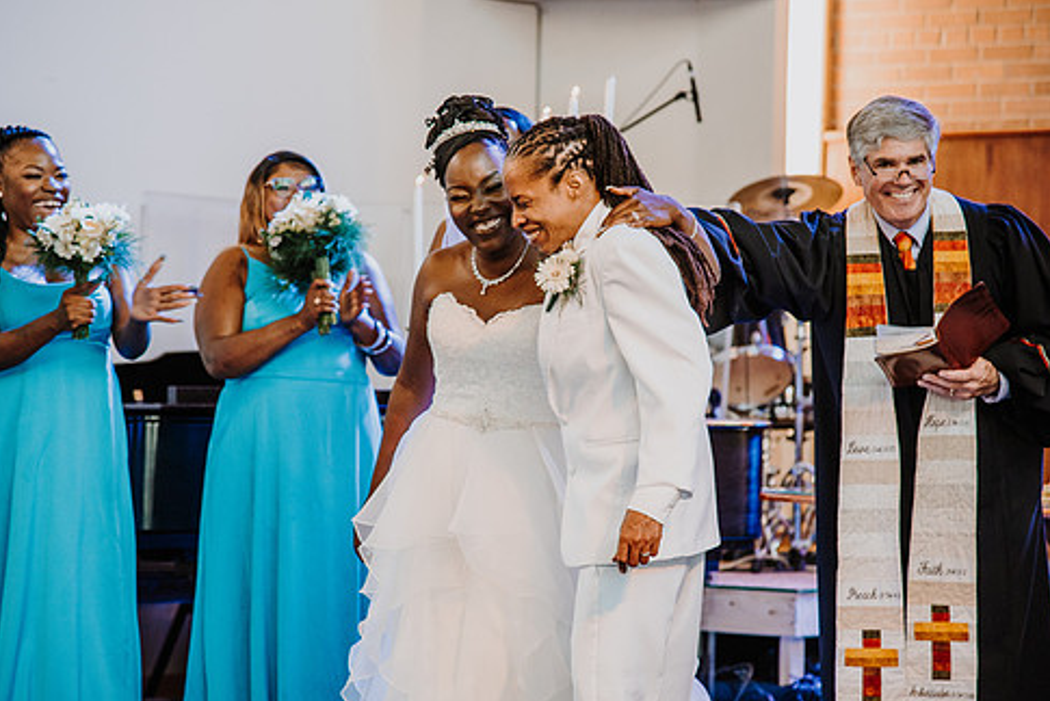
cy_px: 382
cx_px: 556
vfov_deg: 9.3
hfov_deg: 13.9
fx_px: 4319
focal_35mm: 148
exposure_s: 1/125
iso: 1100
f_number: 4
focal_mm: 120
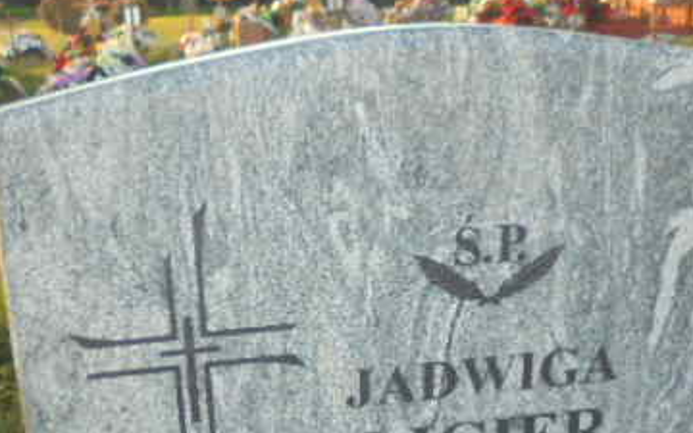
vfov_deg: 26.2
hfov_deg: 41.0
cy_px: 296
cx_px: 302
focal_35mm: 49
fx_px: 925
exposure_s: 1/100
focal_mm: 4.6
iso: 100
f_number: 3.5
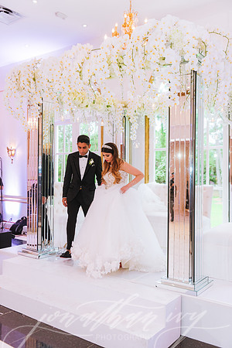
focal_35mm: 35
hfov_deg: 37.9
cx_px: 116
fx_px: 338
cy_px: 174
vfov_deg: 54.4
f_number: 2.8
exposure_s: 1/125
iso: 800
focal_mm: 35
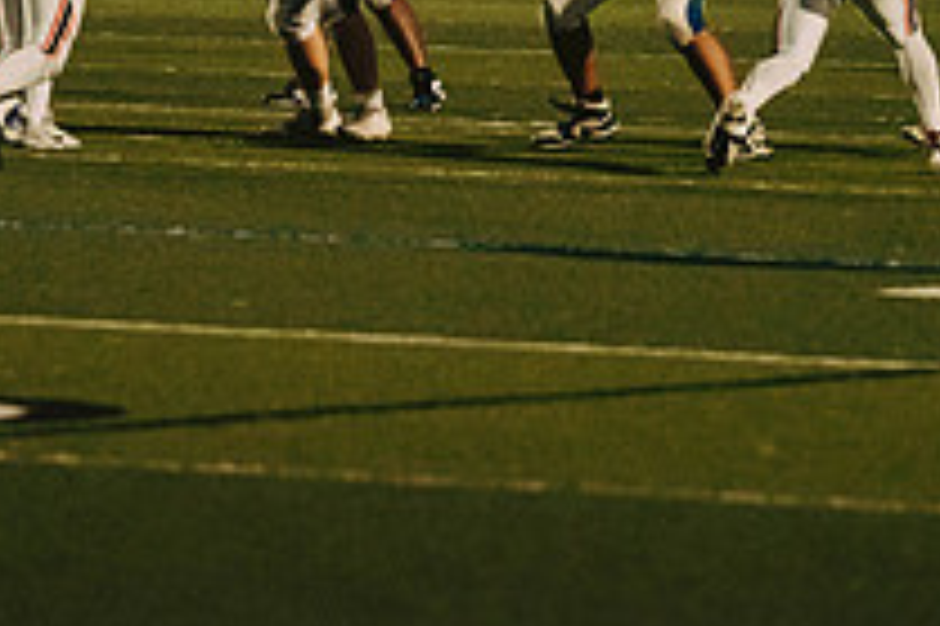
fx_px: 11271
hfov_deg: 4.8
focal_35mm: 432
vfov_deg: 3.2
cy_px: -349
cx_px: 726
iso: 2500
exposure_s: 1/1600
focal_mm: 135
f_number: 2.8
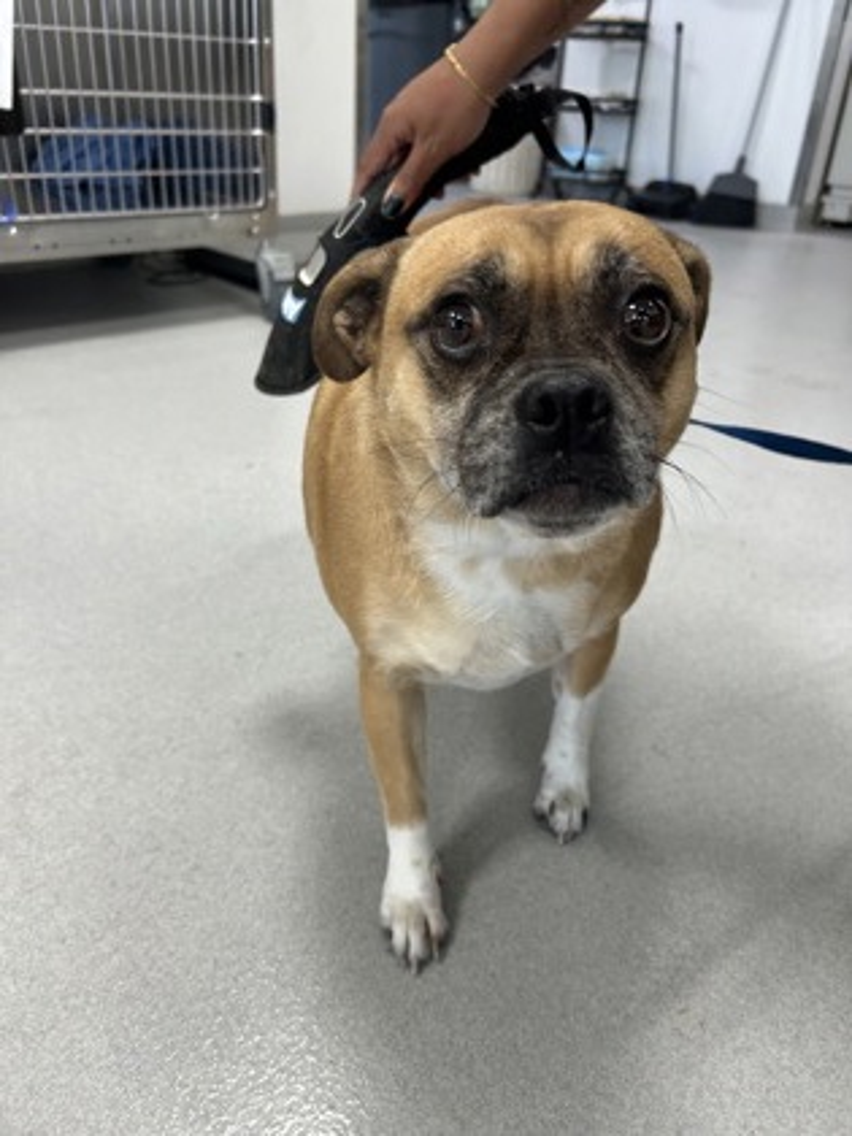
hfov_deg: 53.1
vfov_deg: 67.3
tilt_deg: -26.5
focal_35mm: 26
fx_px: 853
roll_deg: -2.5
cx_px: 426
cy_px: 568
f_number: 1.5
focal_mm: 5.7
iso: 80
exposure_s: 1/60
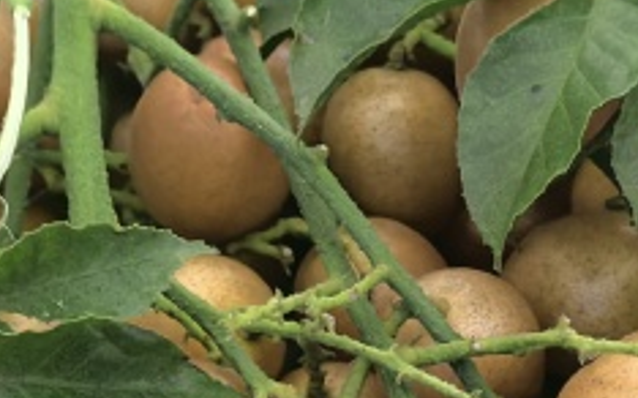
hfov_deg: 21.1
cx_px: 464
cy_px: 512
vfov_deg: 12.9
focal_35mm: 98
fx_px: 1703
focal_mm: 5.75
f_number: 2.8
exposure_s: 1/100
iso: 125
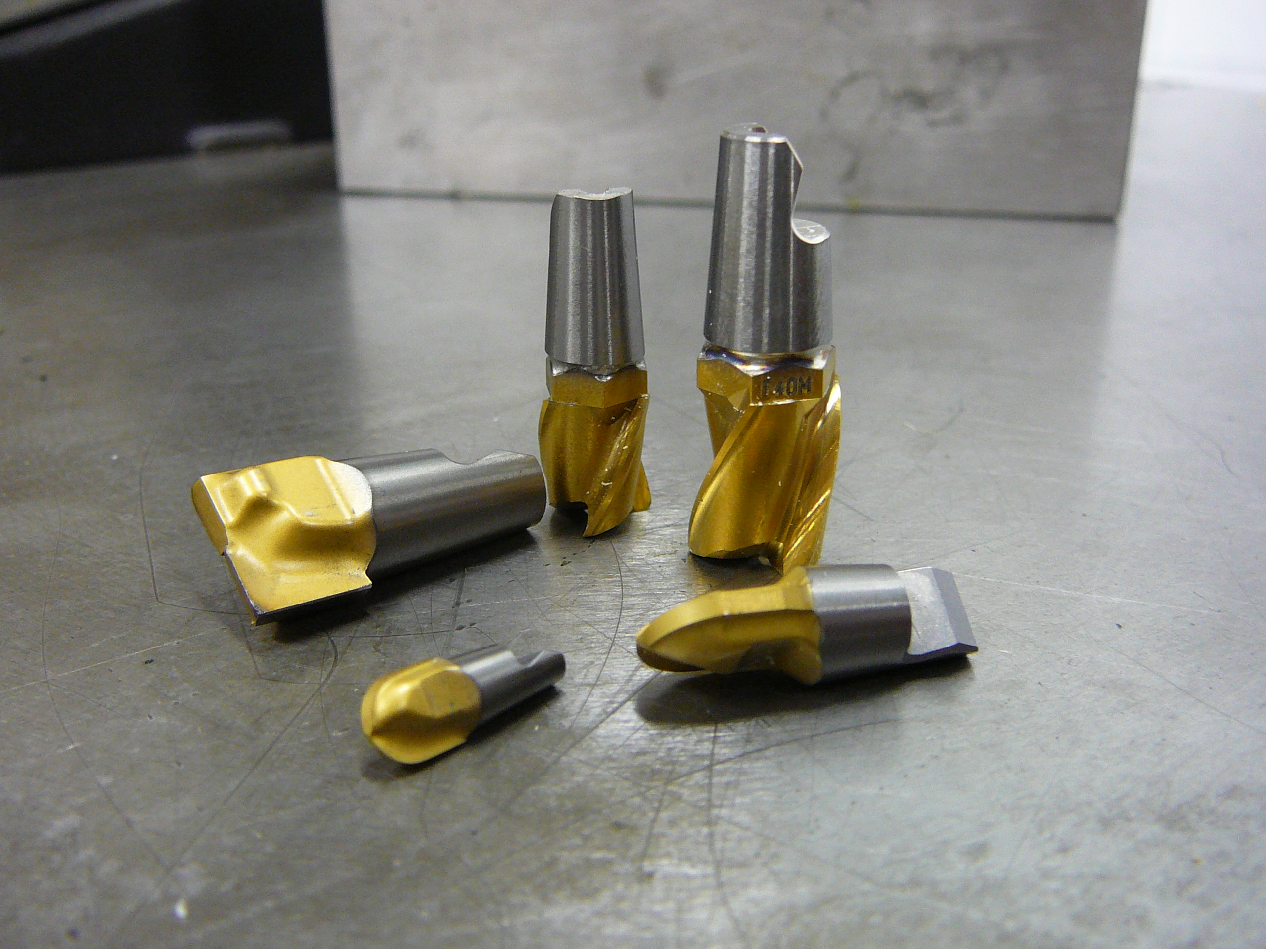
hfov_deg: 52.6
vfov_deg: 40.7
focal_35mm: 35
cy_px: 474
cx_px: 633
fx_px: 1280
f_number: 2.8
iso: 200
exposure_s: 1/13
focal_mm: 5.2
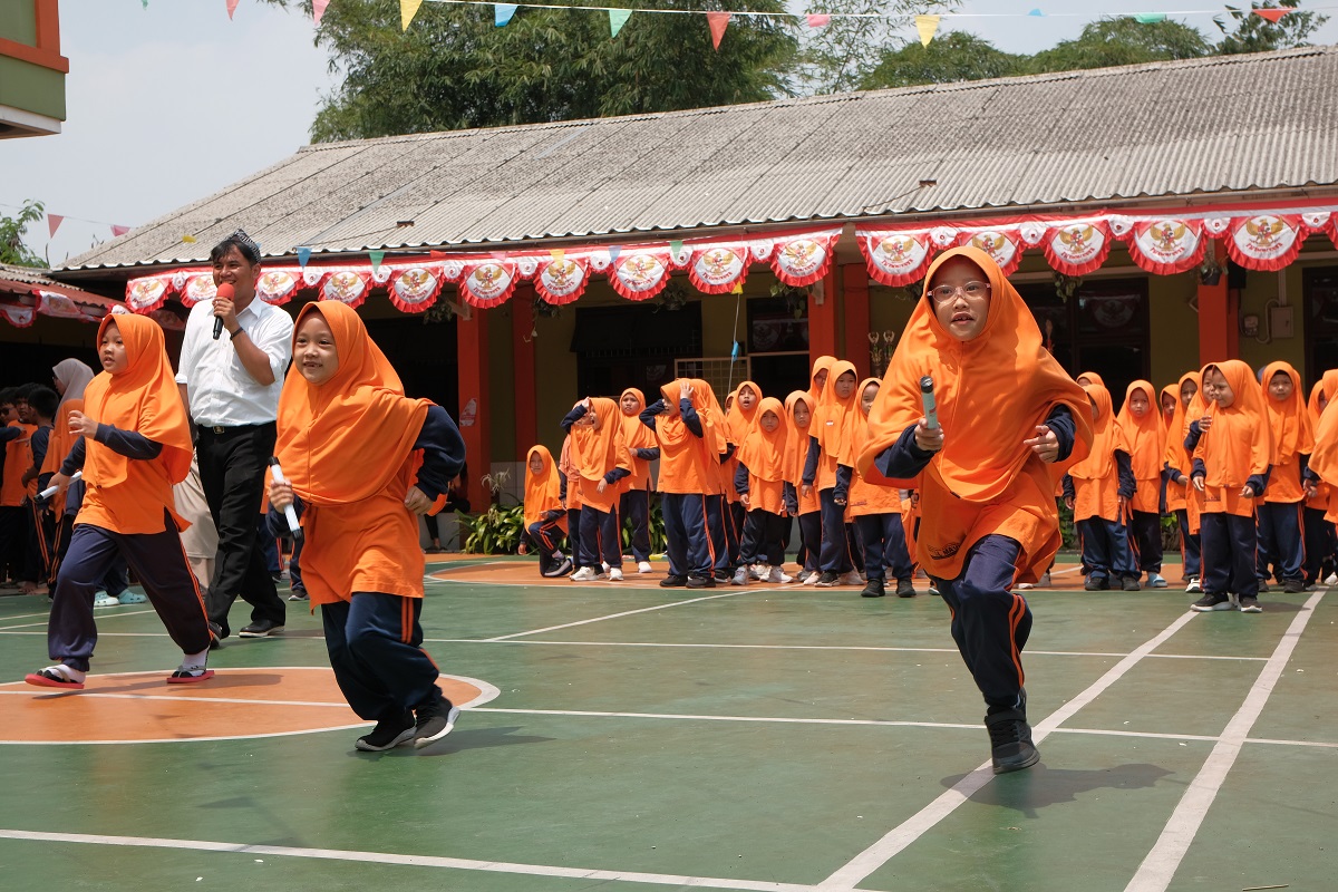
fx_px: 1858
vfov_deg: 27.0
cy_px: 446
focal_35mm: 50
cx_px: 669
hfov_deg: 39.6
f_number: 5.6
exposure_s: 1/500
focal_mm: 33
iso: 250
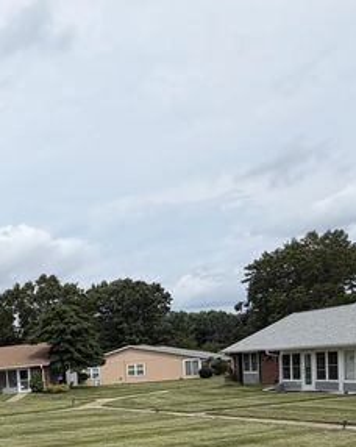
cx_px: -112
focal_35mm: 49
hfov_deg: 26.1
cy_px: 438
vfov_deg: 34.9
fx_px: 647
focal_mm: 2.22
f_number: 2.2
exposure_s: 1/1211
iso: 20
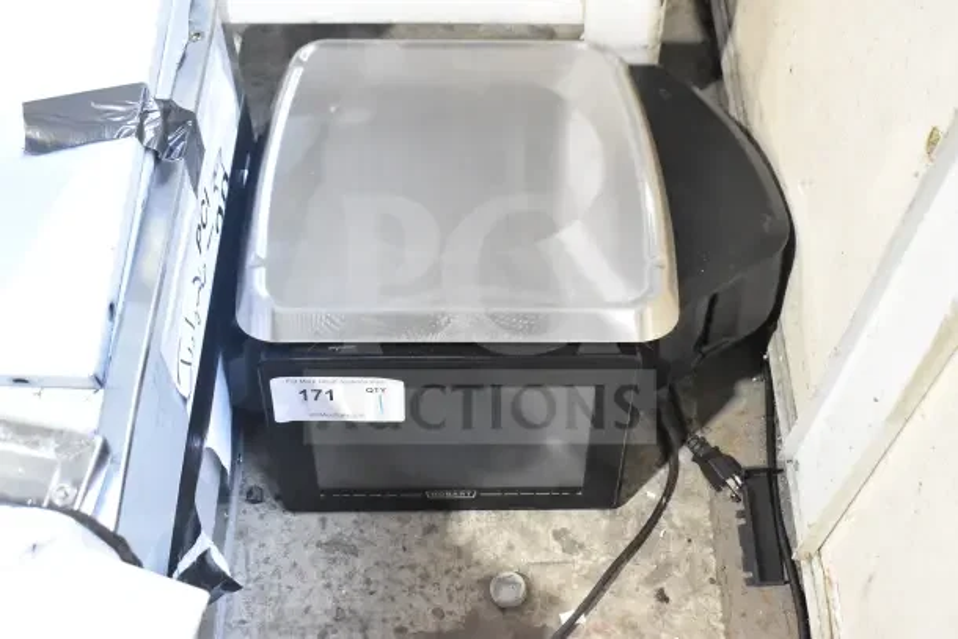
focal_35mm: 42
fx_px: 1118
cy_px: 320
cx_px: 479
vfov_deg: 31.9
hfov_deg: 46.4
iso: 6400
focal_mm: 28
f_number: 6.3
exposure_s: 1/125
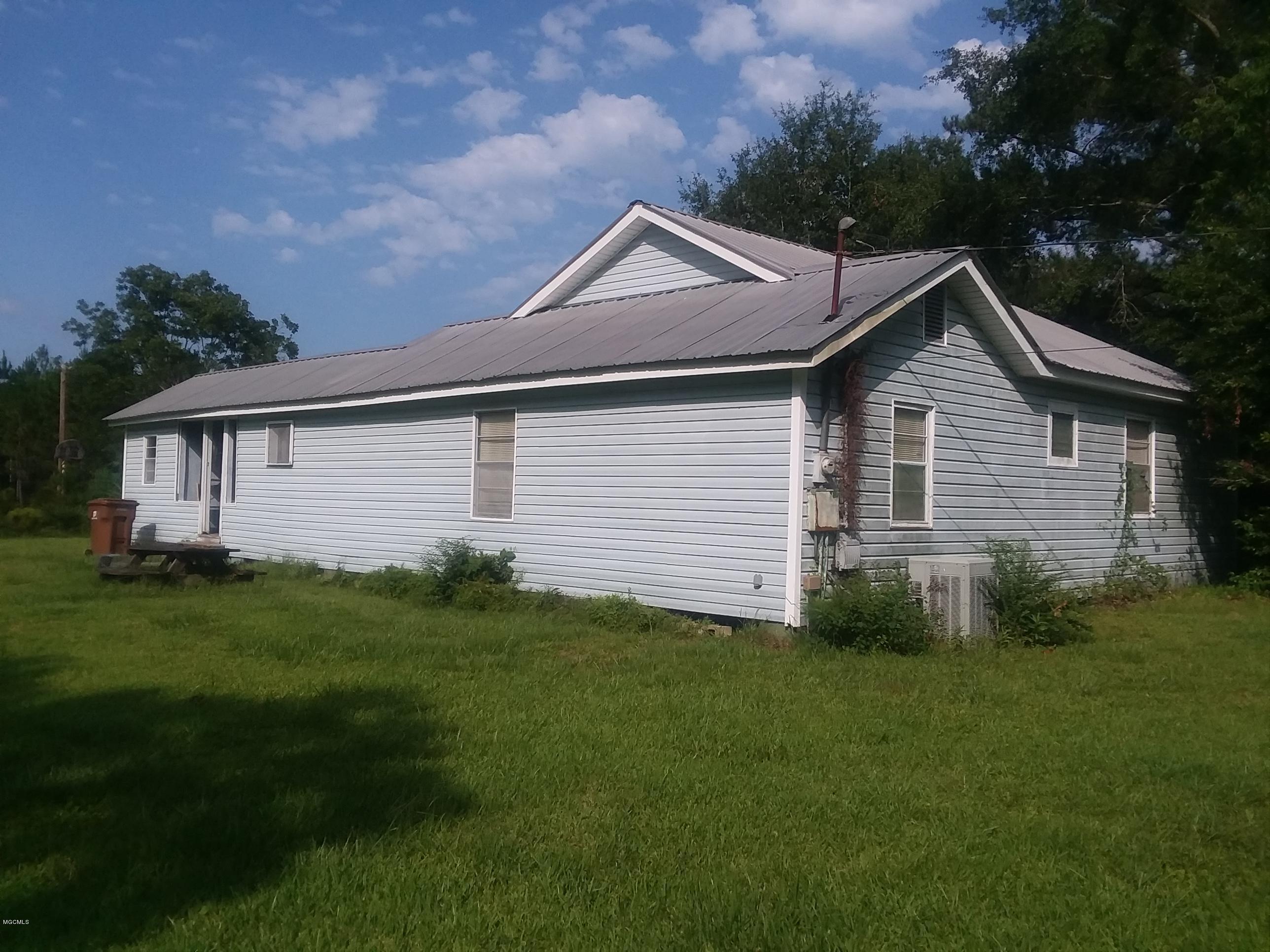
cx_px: 635
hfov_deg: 61.7
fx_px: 1064
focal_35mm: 29
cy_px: 476
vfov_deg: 48.2
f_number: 1.9
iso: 40
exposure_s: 1/2637
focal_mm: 2.47
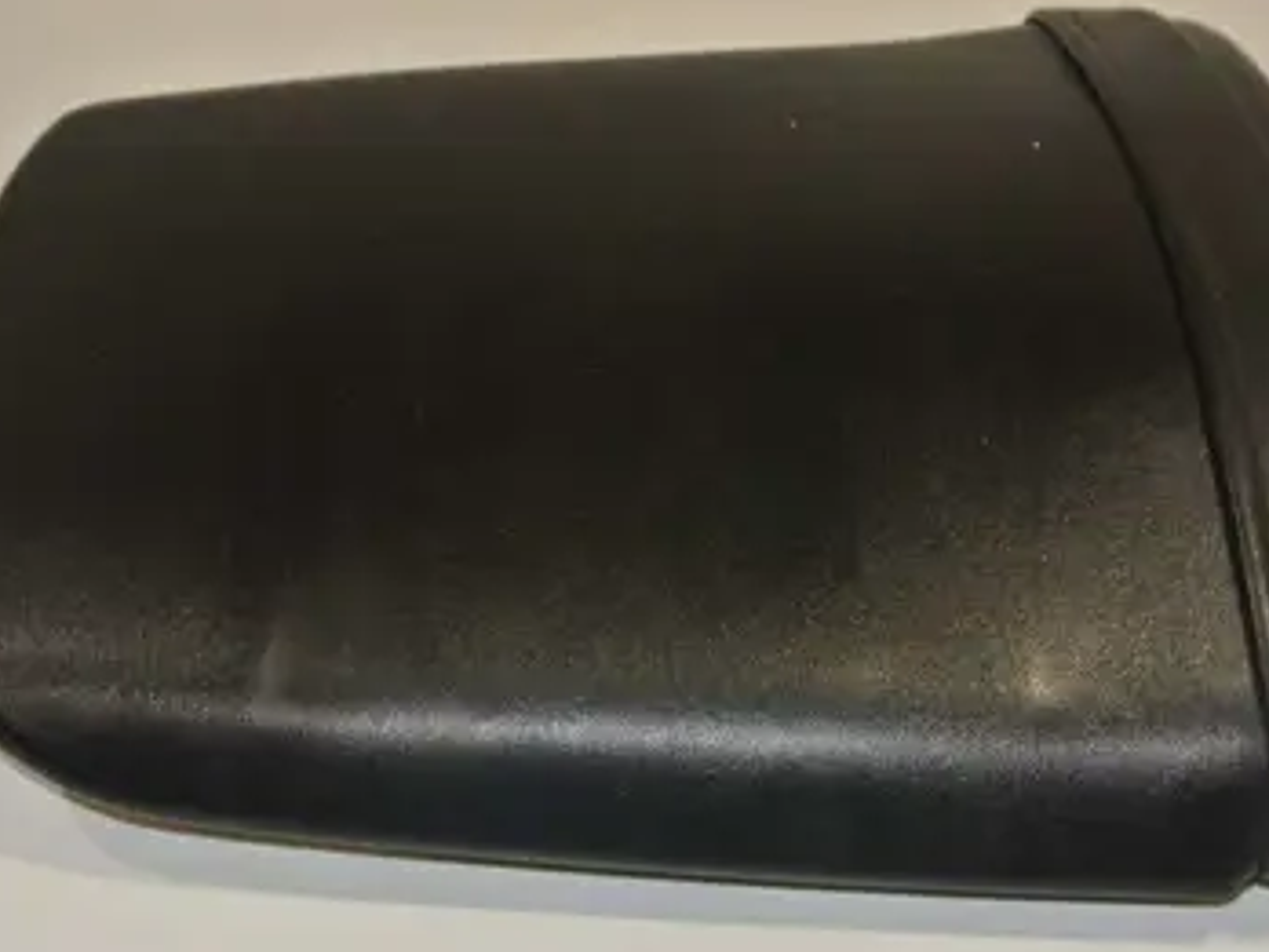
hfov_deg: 33.2
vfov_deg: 25.2
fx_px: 2126
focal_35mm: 58
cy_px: 507
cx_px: 737
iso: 200
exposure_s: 1/60
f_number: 4
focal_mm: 14.5
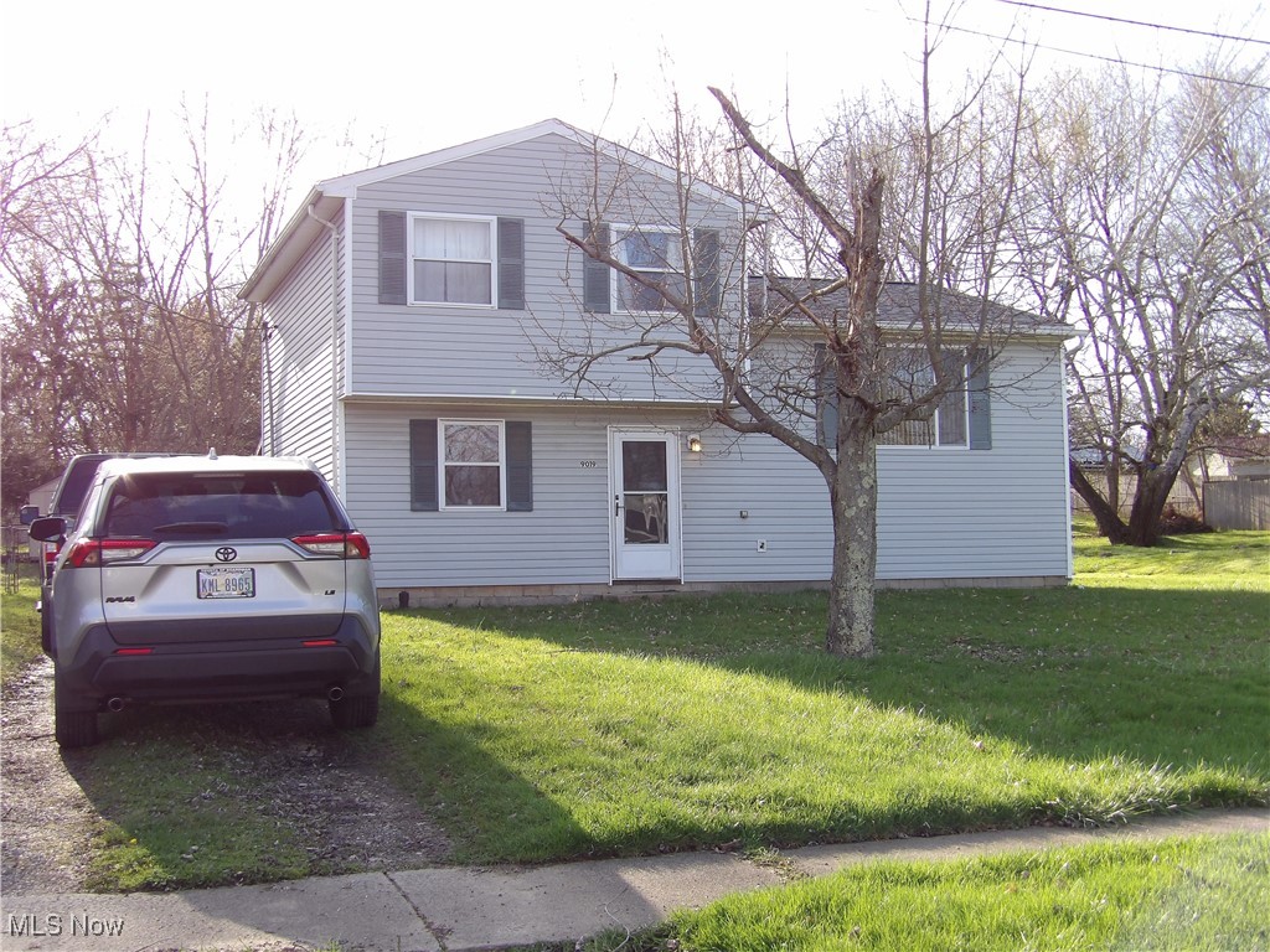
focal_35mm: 46
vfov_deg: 31.5
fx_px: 1688
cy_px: 476
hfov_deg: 41.2
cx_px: 635
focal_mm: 8.2
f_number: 3.8
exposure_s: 1/239
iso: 100
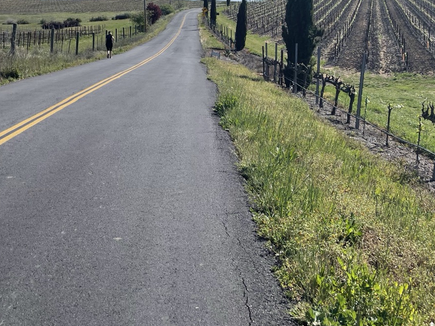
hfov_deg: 40.4
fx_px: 591
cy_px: 84
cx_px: 223
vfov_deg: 30.4
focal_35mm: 47
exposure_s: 1/4000
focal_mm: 4.2
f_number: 1.6
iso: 32
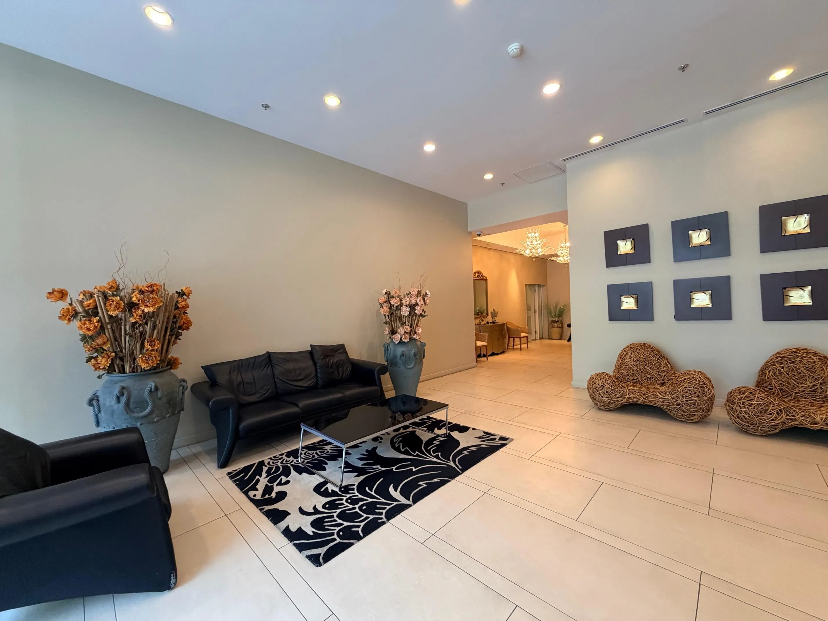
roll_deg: +2.5
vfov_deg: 85.7
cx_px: 414
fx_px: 335
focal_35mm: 14
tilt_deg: -0.7
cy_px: 310
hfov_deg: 102.1
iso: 250
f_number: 2.2
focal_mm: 2.22
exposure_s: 1/60
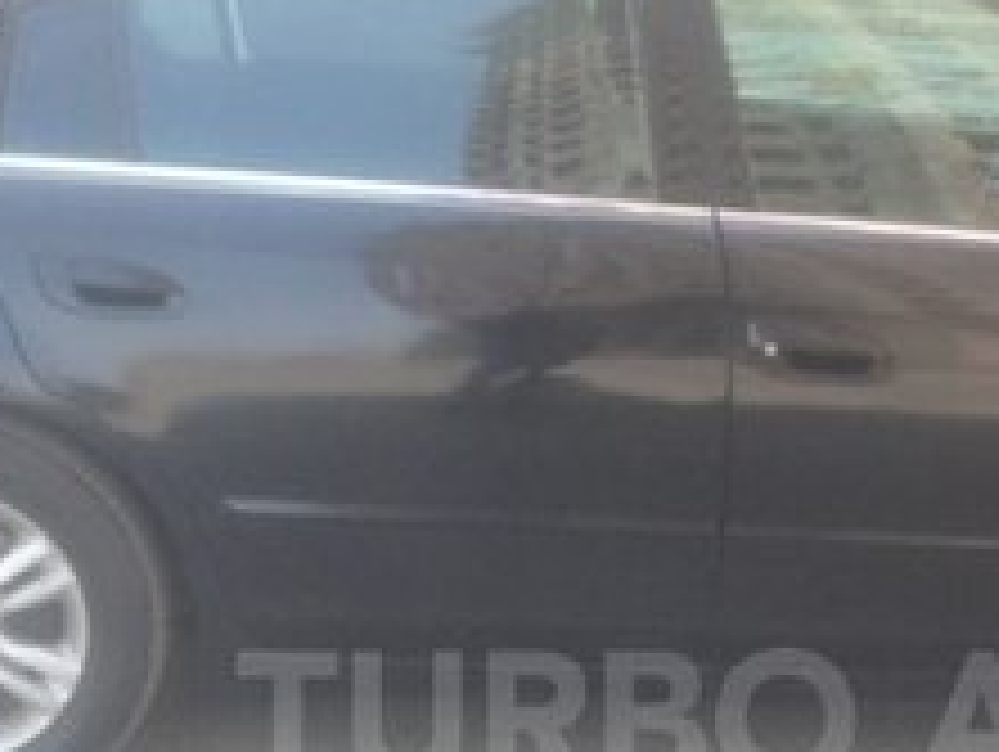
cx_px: 698
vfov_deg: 14.9
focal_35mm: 98
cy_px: 718
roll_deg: -1.5
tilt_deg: -15.5
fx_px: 2831
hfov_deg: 19.9
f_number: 2.4
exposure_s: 1/145
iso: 50
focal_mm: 4.12
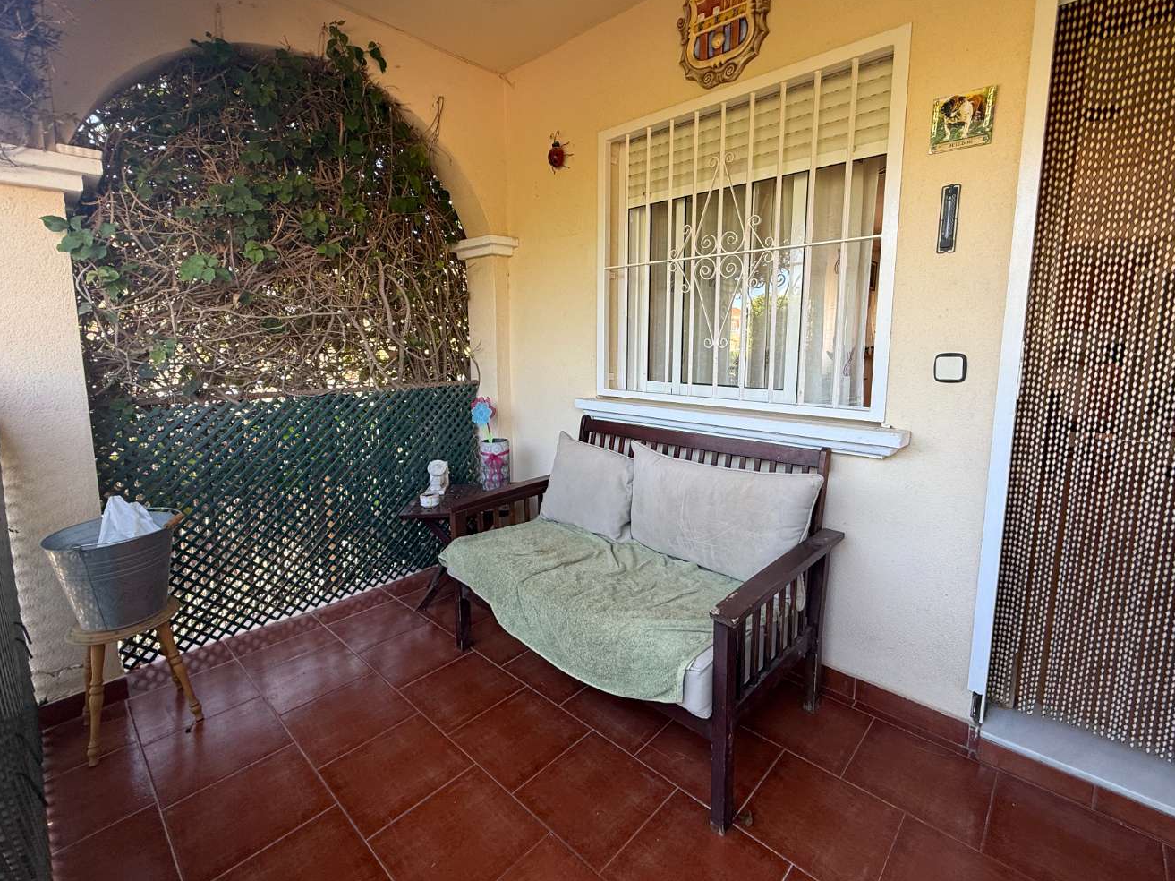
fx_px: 543
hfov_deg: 94.5
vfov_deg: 78.0
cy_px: 411
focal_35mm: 16
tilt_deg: -6.9
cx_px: 609
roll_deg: -0.9
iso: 50
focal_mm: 2.22
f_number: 2.2
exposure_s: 1/99
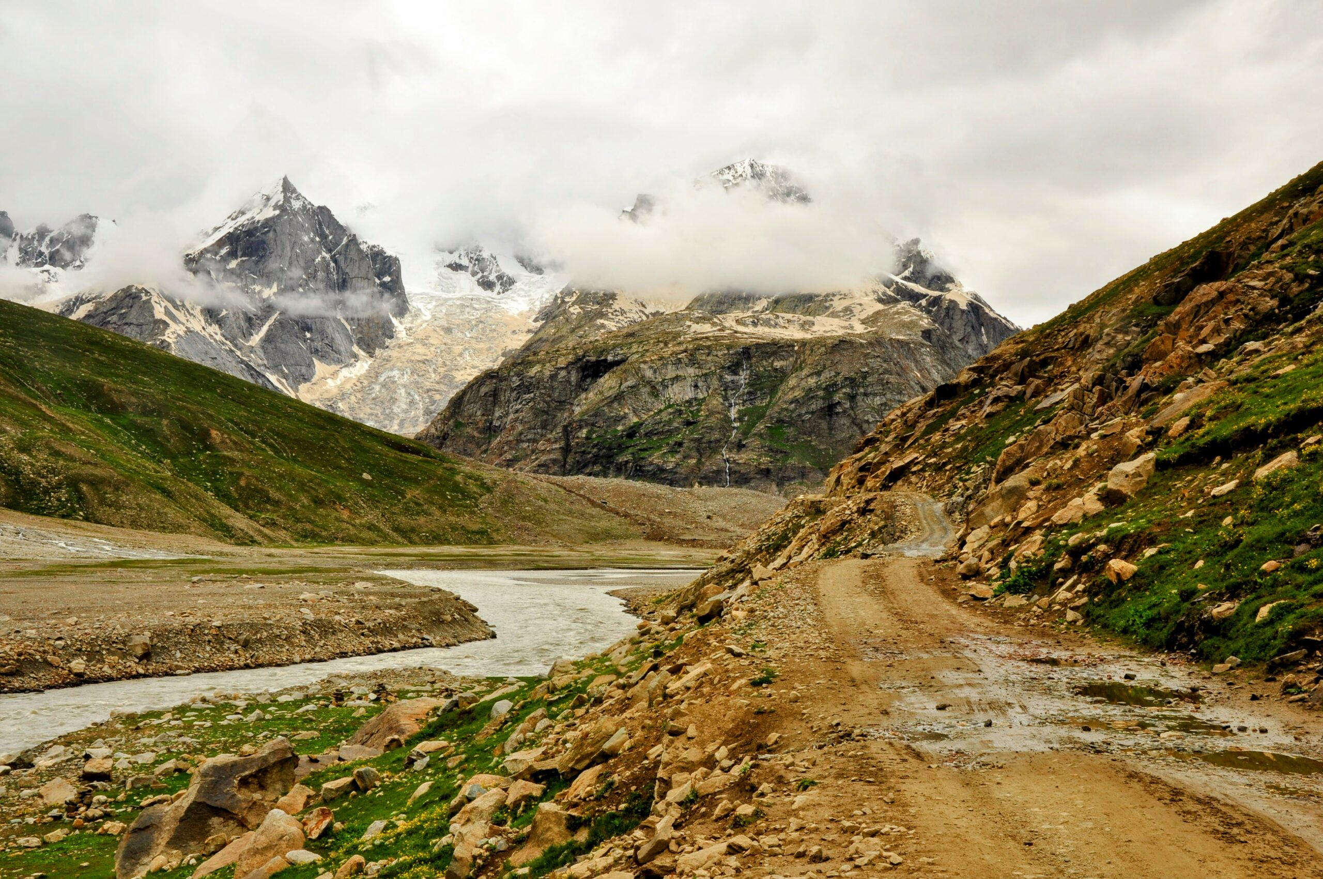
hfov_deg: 46.5
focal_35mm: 42
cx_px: 662
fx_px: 1542
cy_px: 440
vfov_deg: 31.8
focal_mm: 28
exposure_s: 1/125
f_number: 16
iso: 125
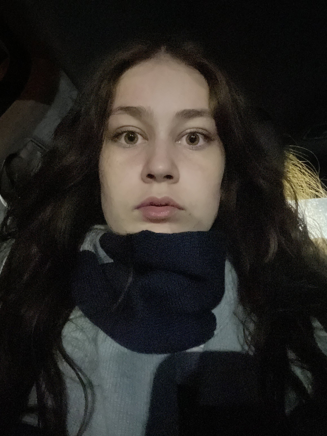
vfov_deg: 60.0
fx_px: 378
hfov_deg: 46.8
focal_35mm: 30
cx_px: 164
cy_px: 218
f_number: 2.2
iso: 2000
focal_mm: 2.71
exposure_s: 1/15
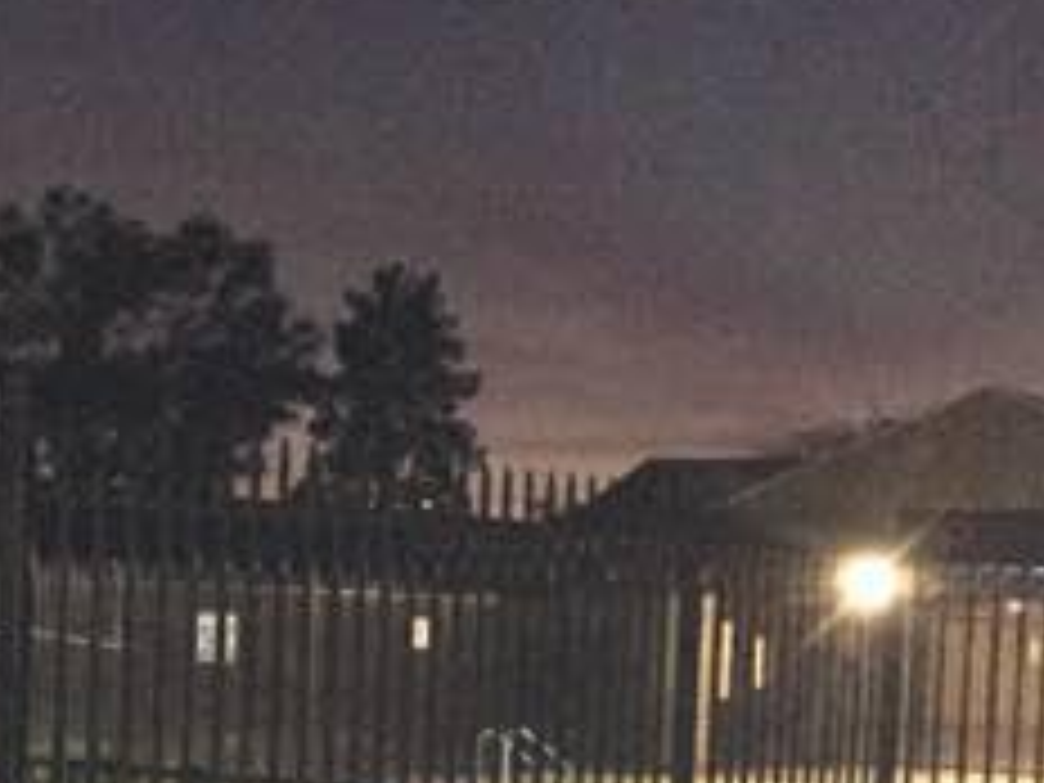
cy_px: 688
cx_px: 45
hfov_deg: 23.6
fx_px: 2413
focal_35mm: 80
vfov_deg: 18.2
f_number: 2.2
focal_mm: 4.15
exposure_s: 1/16
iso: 1600
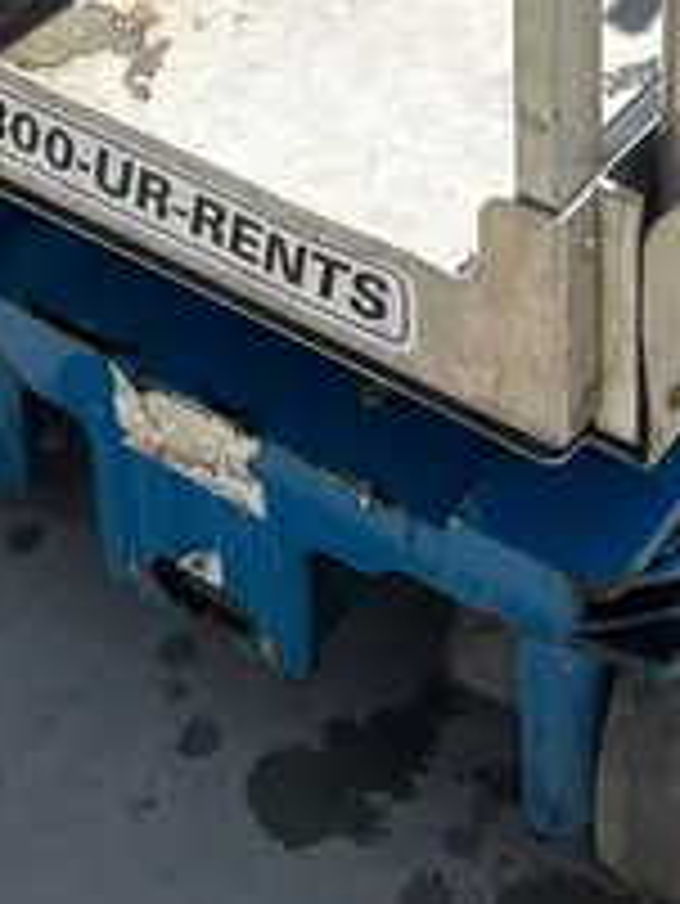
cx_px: 657
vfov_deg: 17.0
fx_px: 2486
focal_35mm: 95
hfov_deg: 15.3
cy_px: -731
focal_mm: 5.7
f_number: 1.5
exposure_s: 1/4831
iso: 50
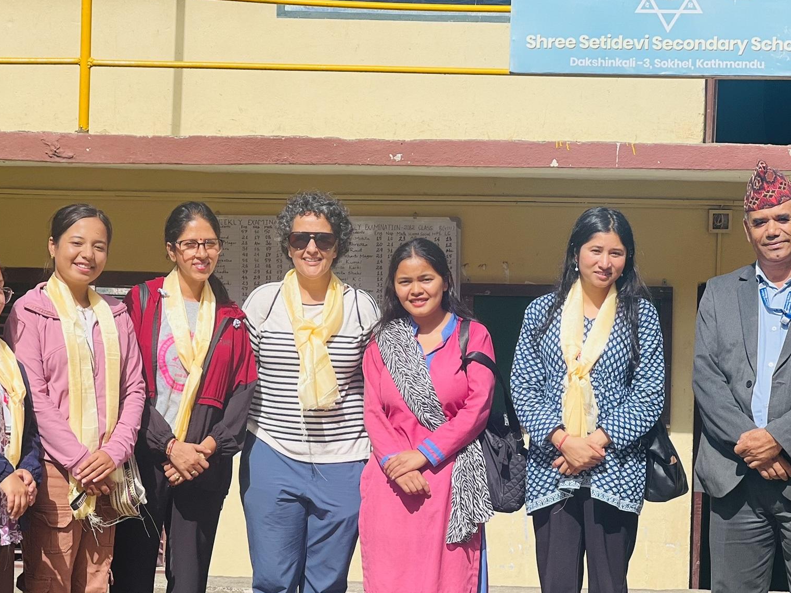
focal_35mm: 102
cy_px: 390
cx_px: 392
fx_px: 2330
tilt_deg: -3.6
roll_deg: -1.8
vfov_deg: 14.5
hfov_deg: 19.3
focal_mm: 9
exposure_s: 1/464
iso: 32
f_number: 2.8
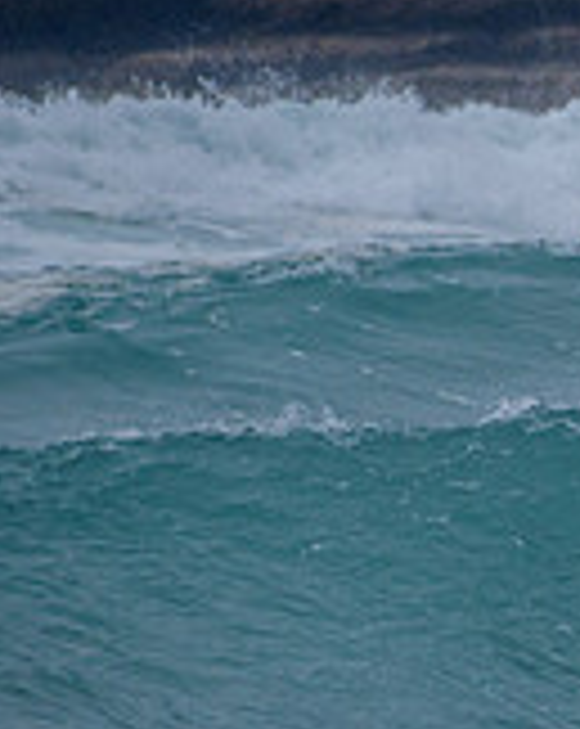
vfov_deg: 0.9
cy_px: 592
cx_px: 1263
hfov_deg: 0.7
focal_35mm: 2063
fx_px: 44392
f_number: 5.6
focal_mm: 500
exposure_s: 1/2000
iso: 450
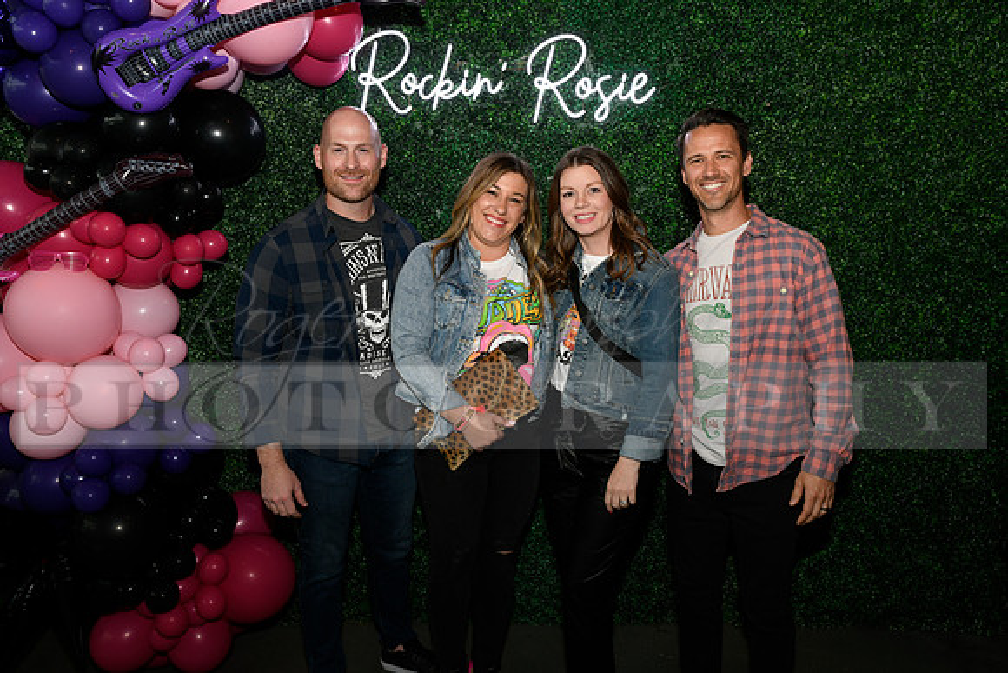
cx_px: 504
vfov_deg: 42.3
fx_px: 868
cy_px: 336
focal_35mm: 31
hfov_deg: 60.3
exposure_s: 1/60
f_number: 6.3
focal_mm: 31
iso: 500
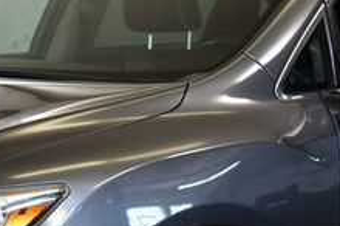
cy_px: 218
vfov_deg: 6.8
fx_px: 1896
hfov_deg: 10.0
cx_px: -116
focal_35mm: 201
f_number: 5.3
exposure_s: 1/125
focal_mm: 46
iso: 1000
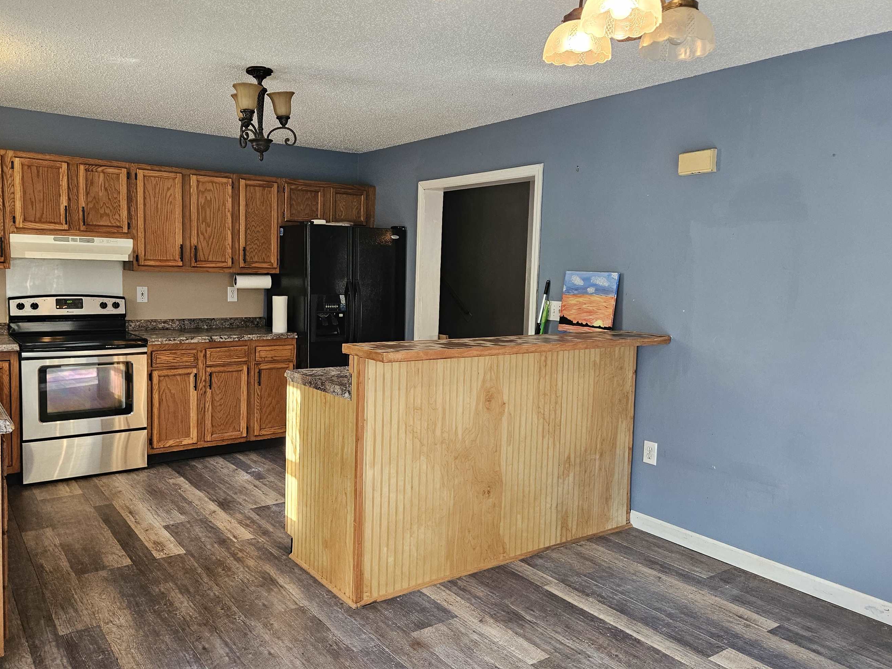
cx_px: 391
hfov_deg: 65.1
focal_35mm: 27
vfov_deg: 51.4
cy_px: 337
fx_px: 696
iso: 400
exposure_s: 1/120
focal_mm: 5.4
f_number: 1.8
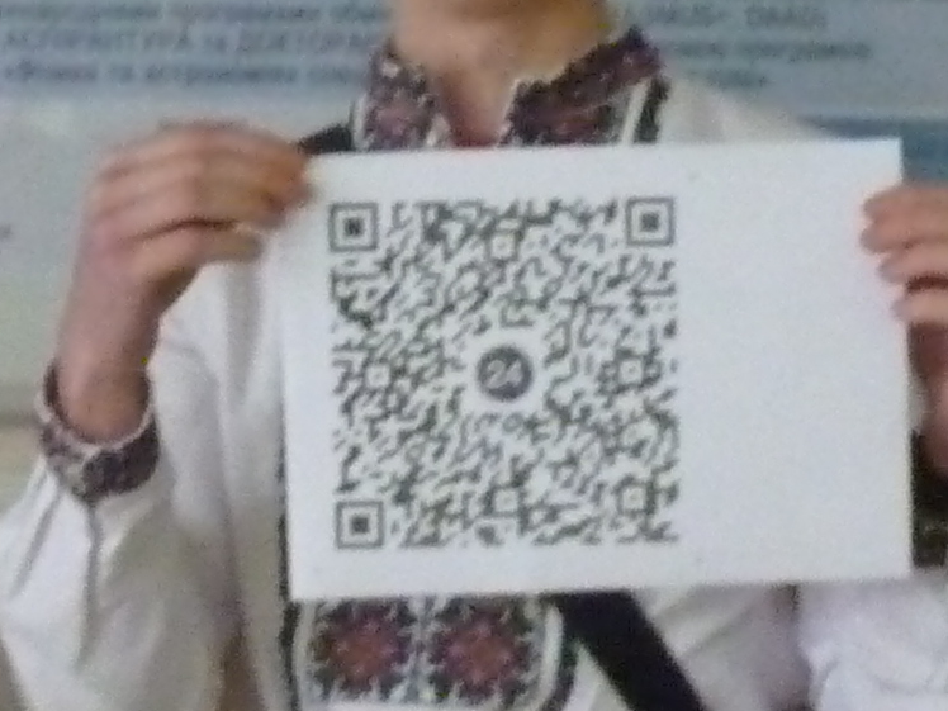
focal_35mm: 214
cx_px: 660
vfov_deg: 6.9
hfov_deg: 9.2
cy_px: 785
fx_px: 5861
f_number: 3
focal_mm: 7.1
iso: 800
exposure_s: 1/15
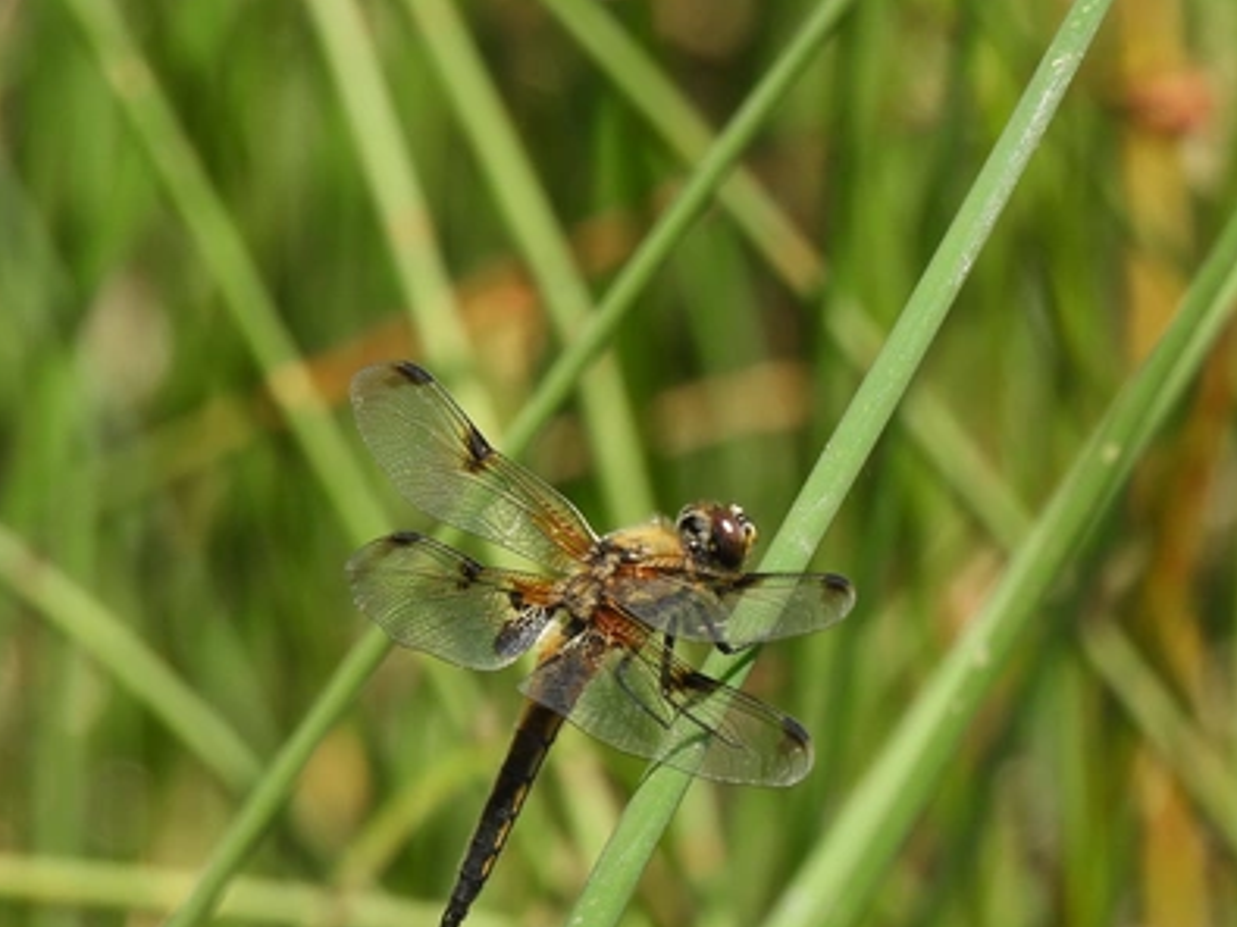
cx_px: 827
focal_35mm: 1134
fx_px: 40511
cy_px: 510
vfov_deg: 1.3
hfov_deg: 1.7
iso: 100
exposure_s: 1/250
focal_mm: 125
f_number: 6.3
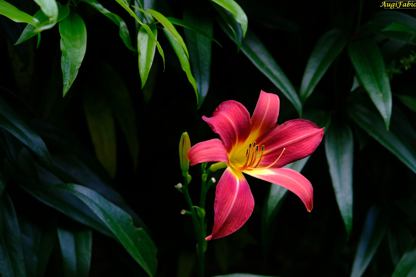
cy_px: 138
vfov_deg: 16.5
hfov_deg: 24.5
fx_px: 959
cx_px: 208
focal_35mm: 83
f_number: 4
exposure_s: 1/100
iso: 125
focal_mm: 55
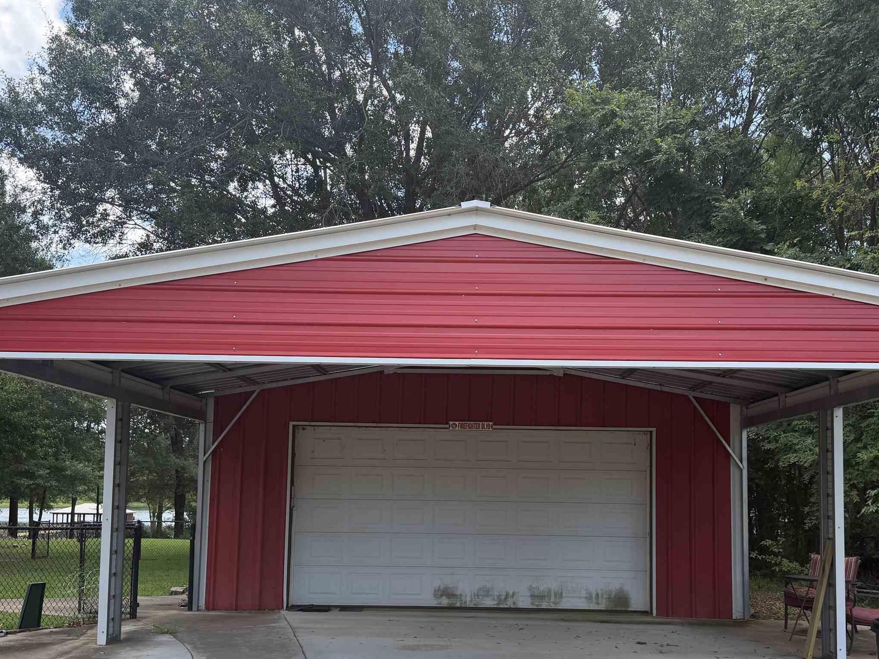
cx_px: 465
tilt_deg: +3.9
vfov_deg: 39.4
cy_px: 419
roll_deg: -0.8
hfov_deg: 51.3
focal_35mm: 36
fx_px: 914
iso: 100
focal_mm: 6.76
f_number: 1.78
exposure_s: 1/1075
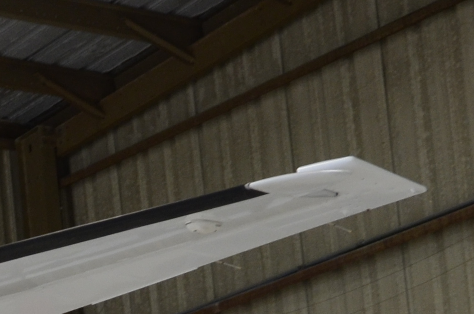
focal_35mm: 207
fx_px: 2719
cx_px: -456
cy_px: 749
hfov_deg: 9.4
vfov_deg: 6.3
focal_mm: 28
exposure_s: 1/100
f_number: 5
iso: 400
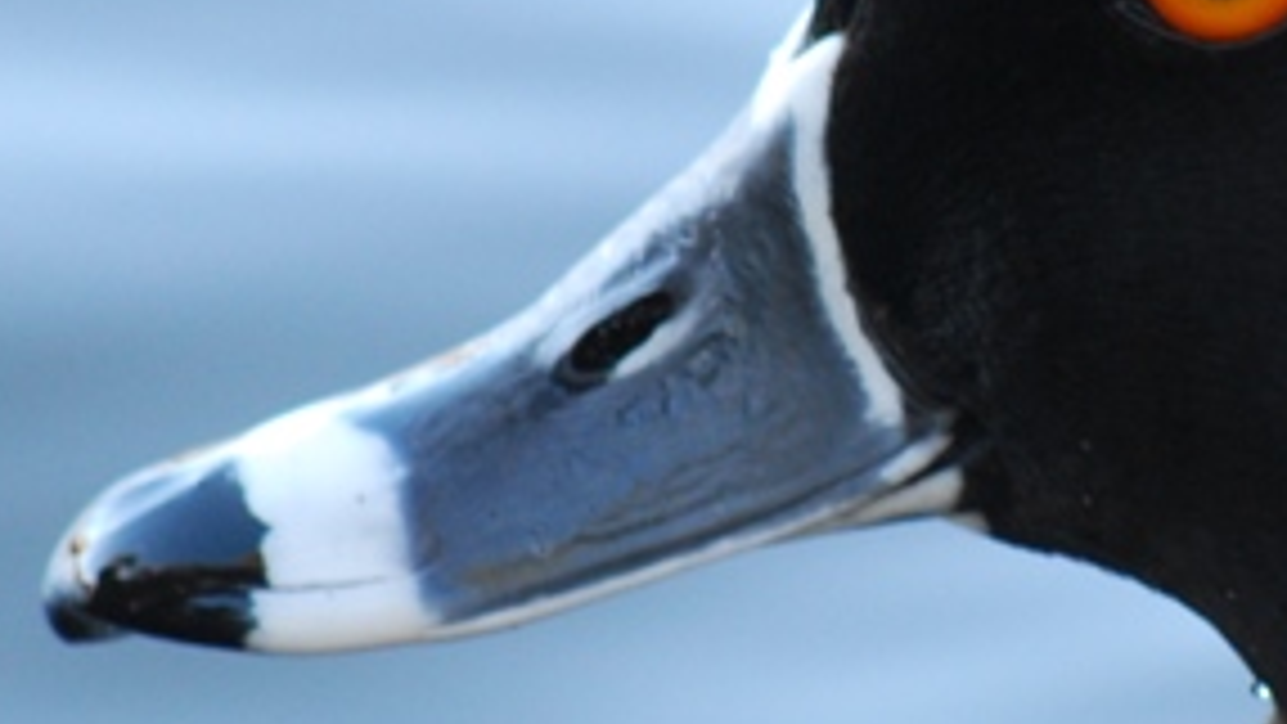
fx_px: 38399
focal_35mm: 1125
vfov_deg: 1.1
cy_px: 402
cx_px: 1022
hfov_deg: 1.9
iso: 400
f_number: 5.6
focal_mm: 200
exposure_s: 1/60
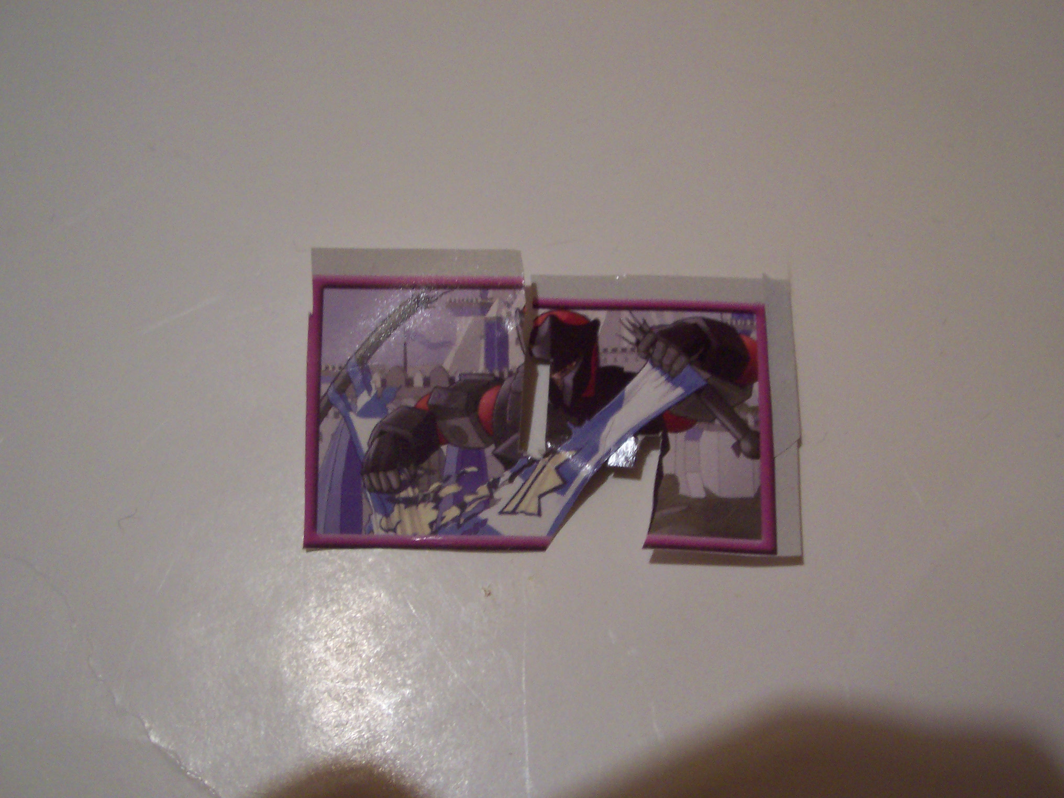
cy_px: 399
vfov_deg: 38.7
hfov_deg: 50.1
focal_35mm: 37
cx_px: 532
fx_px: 1137
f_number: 2.8
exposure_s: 1/15
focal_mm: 5.6
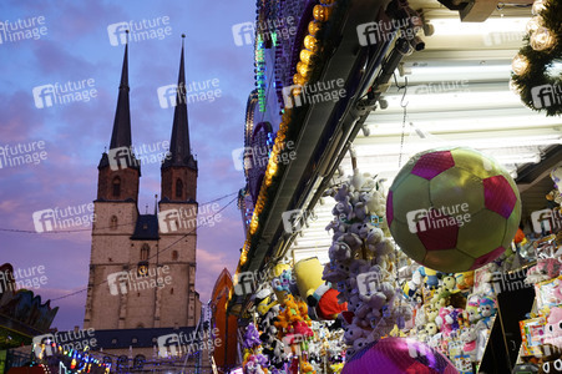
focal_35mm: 35
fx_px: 546
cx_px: 281
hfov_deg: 54.5
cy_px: 187
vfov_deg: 37.8
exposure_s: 1/250
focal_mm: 35
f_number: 6.3
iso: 1600
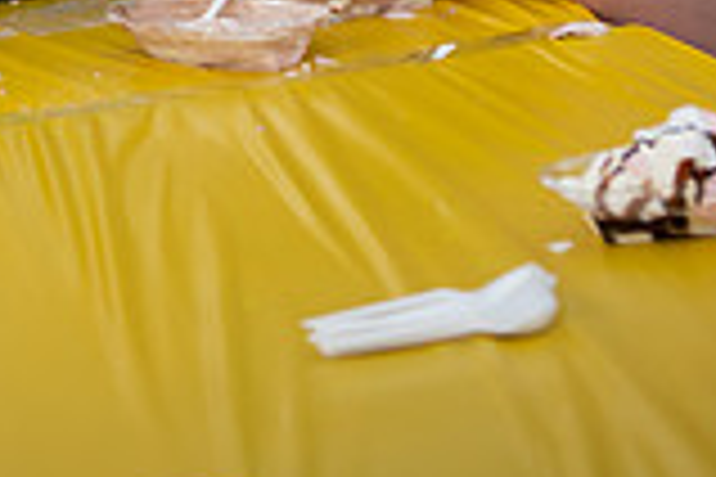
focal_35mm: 175
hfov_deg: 11.5
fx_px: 3480
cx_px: -144
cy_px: -353
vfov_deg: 7.6
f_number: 3.5
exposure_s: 1/400
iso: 640
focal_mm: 48
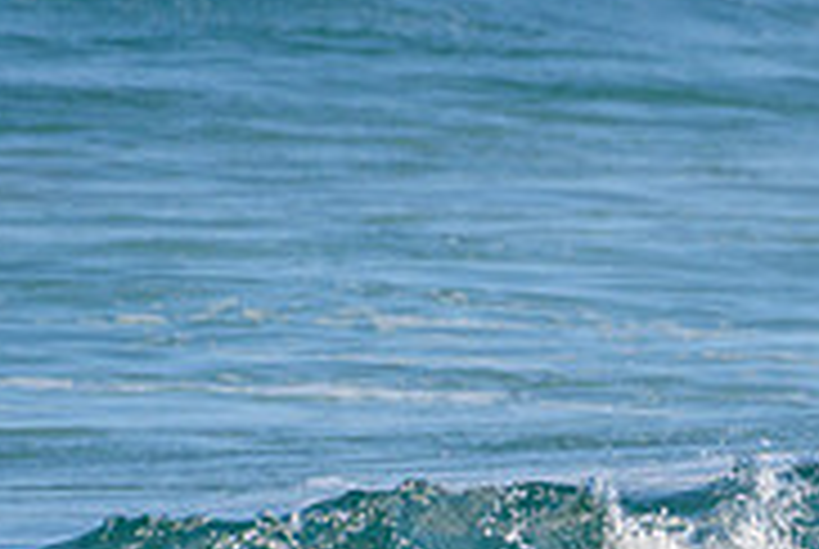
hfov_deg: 1.1
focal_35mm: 1951
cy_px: 530
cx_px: 1254
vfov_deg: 0.7
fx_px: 44457
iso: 140
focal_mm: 500
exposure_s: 1/2000
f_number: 5.6
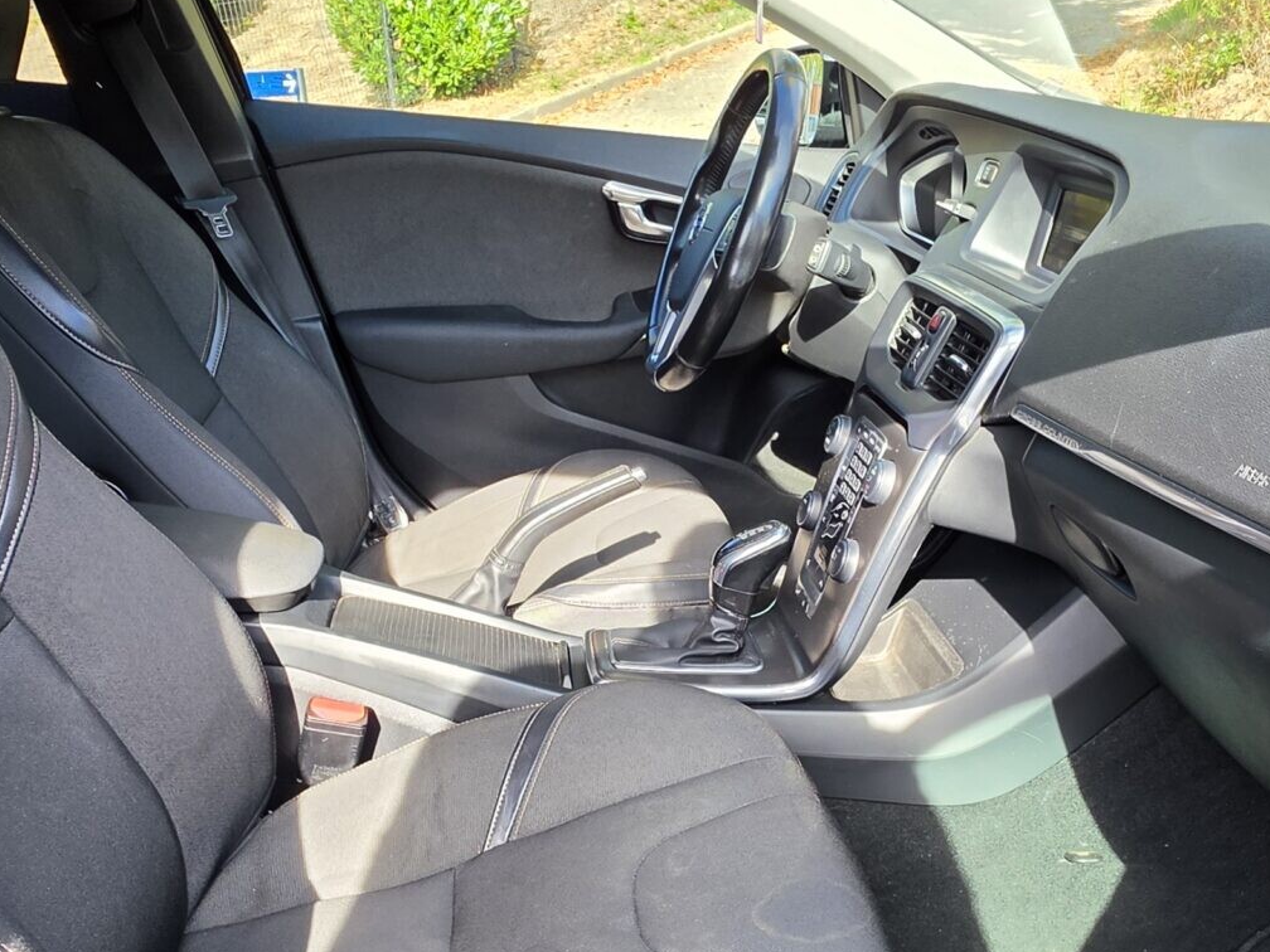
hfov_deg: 55.2
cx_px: 702
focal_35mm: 33
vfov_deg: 42.5
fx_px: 1211
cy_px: 616
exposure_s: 1/120
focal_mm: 2.2
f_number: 1.9
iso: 20
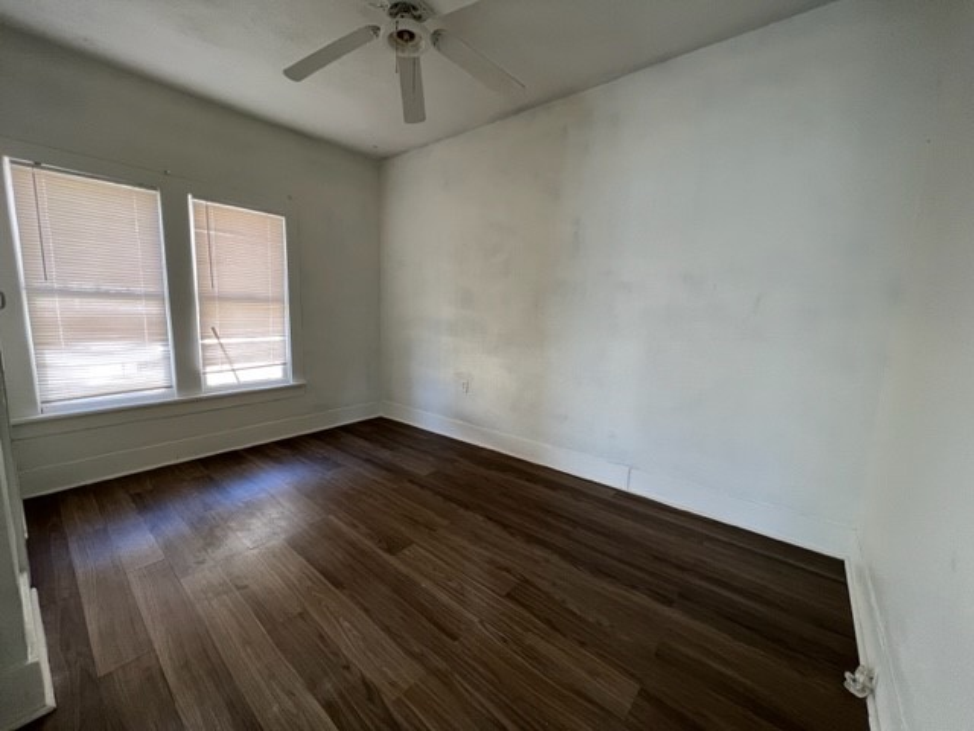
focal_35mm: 13
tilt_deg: -8.3
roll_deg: -2.1
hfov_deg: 106.2
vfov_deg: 89.9
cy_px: 366
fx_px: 366
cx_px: 487
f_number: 1.8
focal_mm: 1.57
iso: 160
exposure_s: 1/99
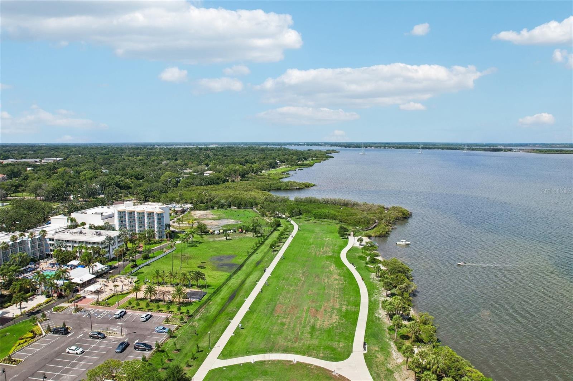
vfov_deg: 57.2
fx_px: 350
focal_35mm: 22
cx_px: 286
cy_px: 190
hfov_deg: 78.6
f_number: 2.8
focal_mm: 8.4
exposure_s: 1/3200
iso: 130
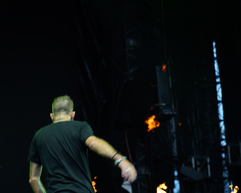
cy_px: 97
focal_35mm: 119
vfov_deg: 13.0
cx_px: 118
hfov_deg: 16.2
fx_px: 849
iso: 200
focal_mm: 105
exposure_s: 1/80
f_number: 4
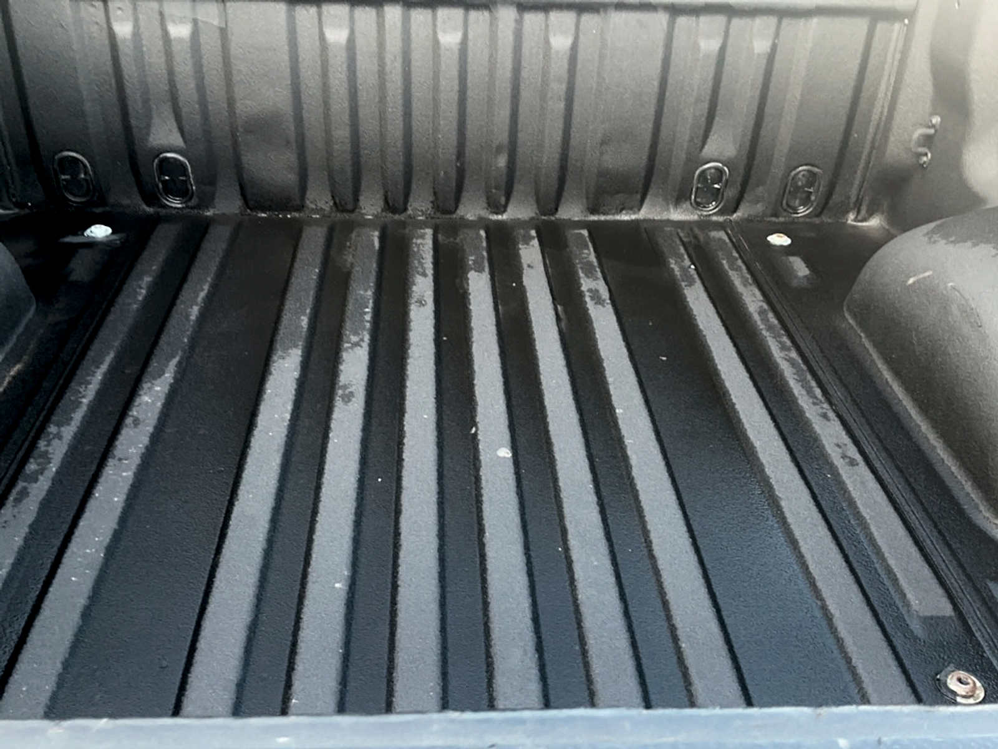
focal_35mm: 30
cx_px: 499
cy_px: 374
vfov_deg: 46.8
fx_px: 865
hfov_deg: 60.0
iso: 40
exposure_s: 1/60
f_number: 1.8
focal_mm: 3
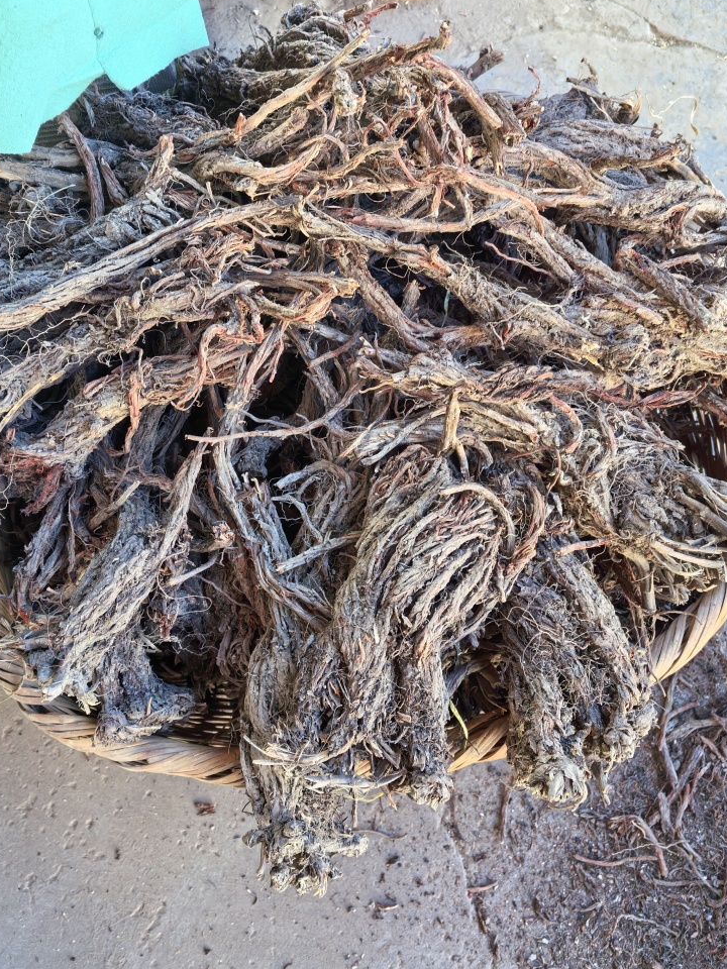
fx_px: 840
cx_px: 359
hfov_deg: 46.8
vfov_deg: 60.0
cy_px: 475
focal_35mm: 30
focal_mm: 5.52
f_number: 1.9
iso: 50
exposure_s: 1/50
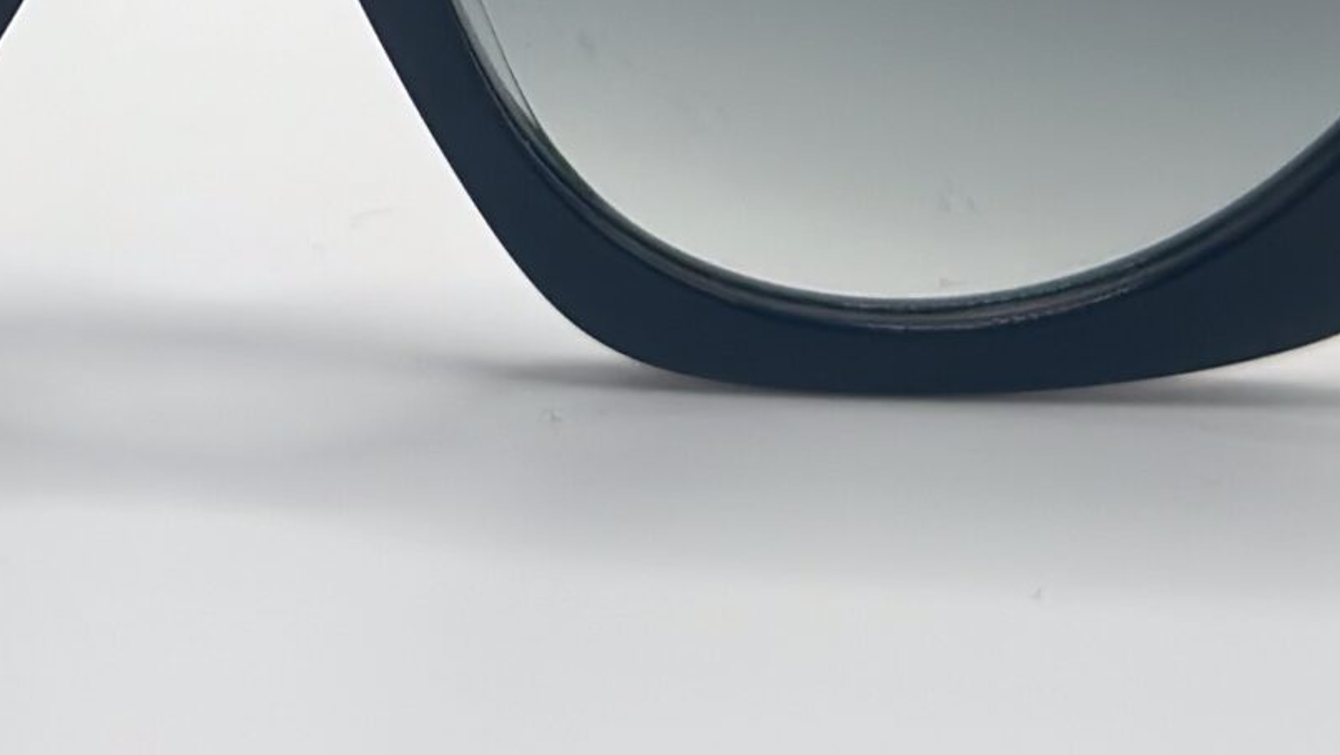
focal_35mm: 166
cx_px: 269
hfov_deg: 12.9
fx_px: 5900
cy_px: -1068
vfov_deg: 6.9
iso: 80
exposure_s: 1/654
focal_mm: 6.86
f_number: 1.78
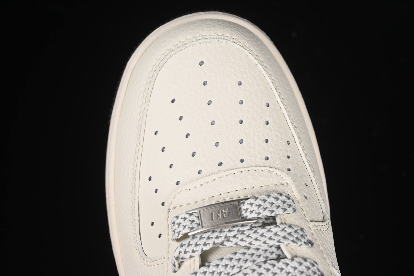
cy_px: 138
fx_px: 862
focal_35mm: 75
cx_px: 207
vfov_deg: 18.2
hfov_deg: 27.0
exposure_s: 1/80
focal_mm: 50
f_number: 7.1
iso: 160
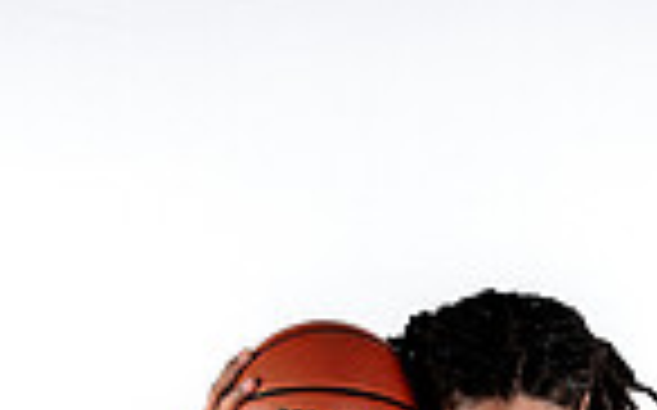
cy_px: 951
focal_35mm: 116
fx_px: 2075
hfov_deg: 17.8
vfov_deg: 10.0
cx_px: 518
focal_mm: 37
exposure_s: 1/250
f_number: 4.5
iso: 250
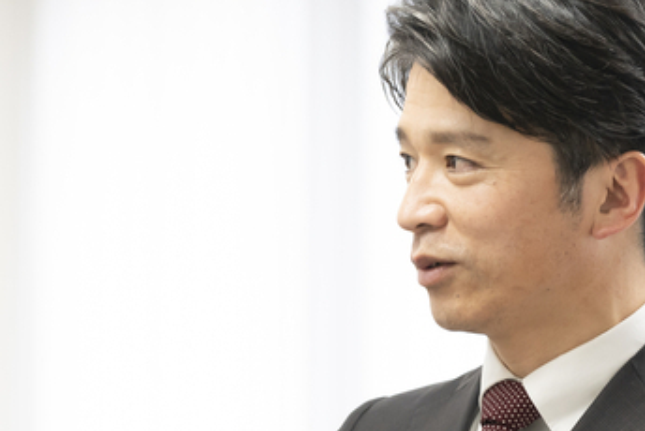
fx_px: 8248
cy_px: 482
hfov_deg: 4.5
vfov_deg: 3.0
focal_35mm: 460
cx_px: 315
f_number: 3.5
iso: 1000
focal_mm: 132
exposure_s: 1/160
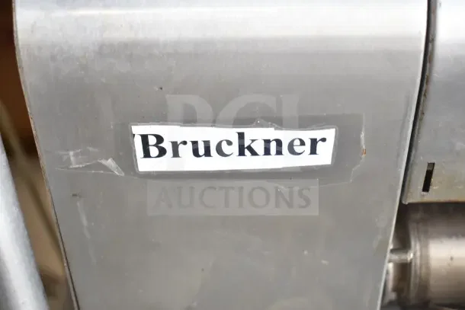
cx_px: 232
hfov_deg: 37.8
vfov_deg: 25.8
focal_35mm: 52
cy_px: 155
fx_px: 678
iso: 320
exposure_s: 1/60
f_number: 4.5
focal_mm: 35
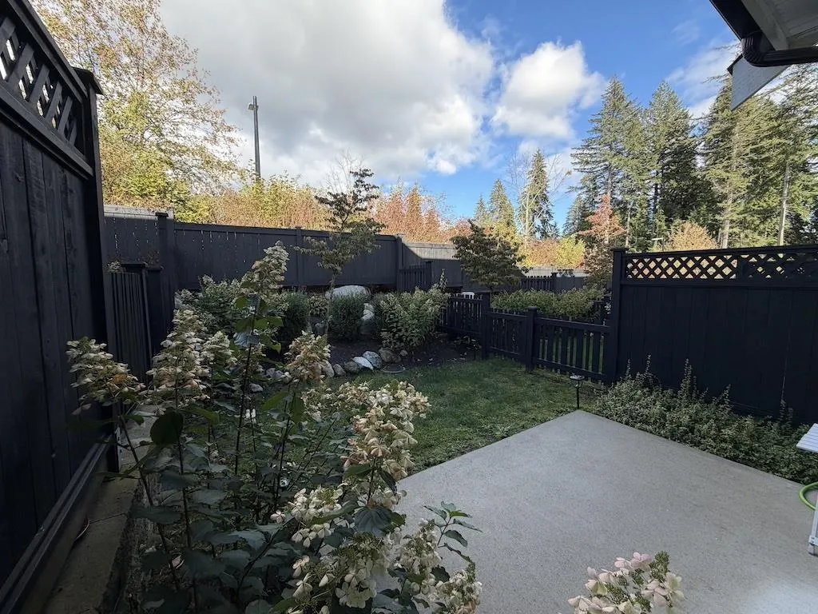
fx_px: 331
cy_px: 307
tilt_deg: -5.3
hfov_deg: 102.1
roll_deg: +0.3
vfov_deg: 85.7
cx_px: 409
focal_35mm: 14
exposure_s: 1/502
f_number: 2.2
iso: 40
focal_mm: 2.22
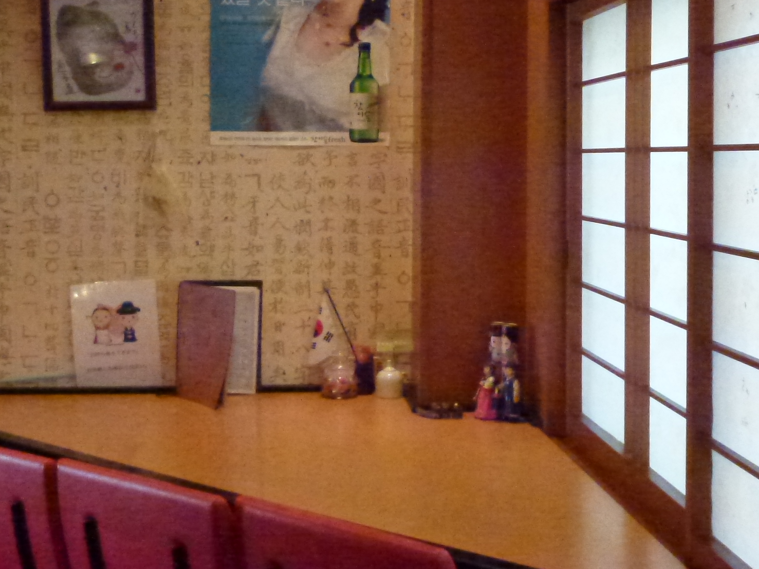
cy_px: 186
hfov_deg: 36.8
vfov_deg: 27.9
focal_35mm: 52
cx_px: 350
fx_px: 1140
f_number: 3.5
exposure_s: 1/125
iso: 1600
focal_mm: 5.4
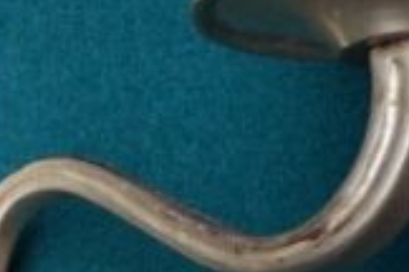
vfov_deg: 4.5
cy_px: 146
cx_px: -707
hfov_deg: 6.3
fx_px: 3454
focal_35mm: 304
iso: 1250
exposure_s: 1/160
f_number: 5
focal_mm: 32
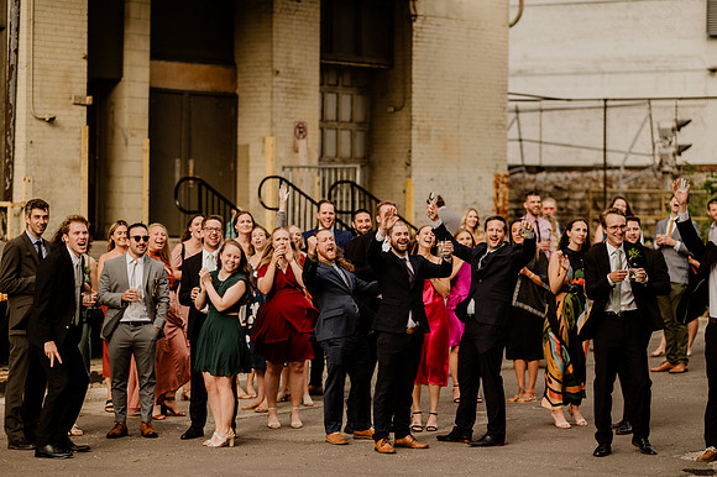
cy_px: 238
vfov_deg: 13.0
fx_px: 2090
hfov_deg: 19.5
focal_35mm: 105
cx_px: 358
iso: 64
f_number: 2
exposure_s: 1/1250
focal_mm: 105
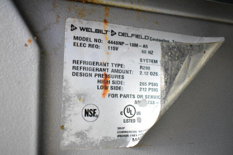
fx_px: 262
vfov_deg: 33.0
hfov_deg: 47.9
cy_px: 78
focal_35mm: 40
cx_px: 116
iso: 9000
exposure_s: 1/40
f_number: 4
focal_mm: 27
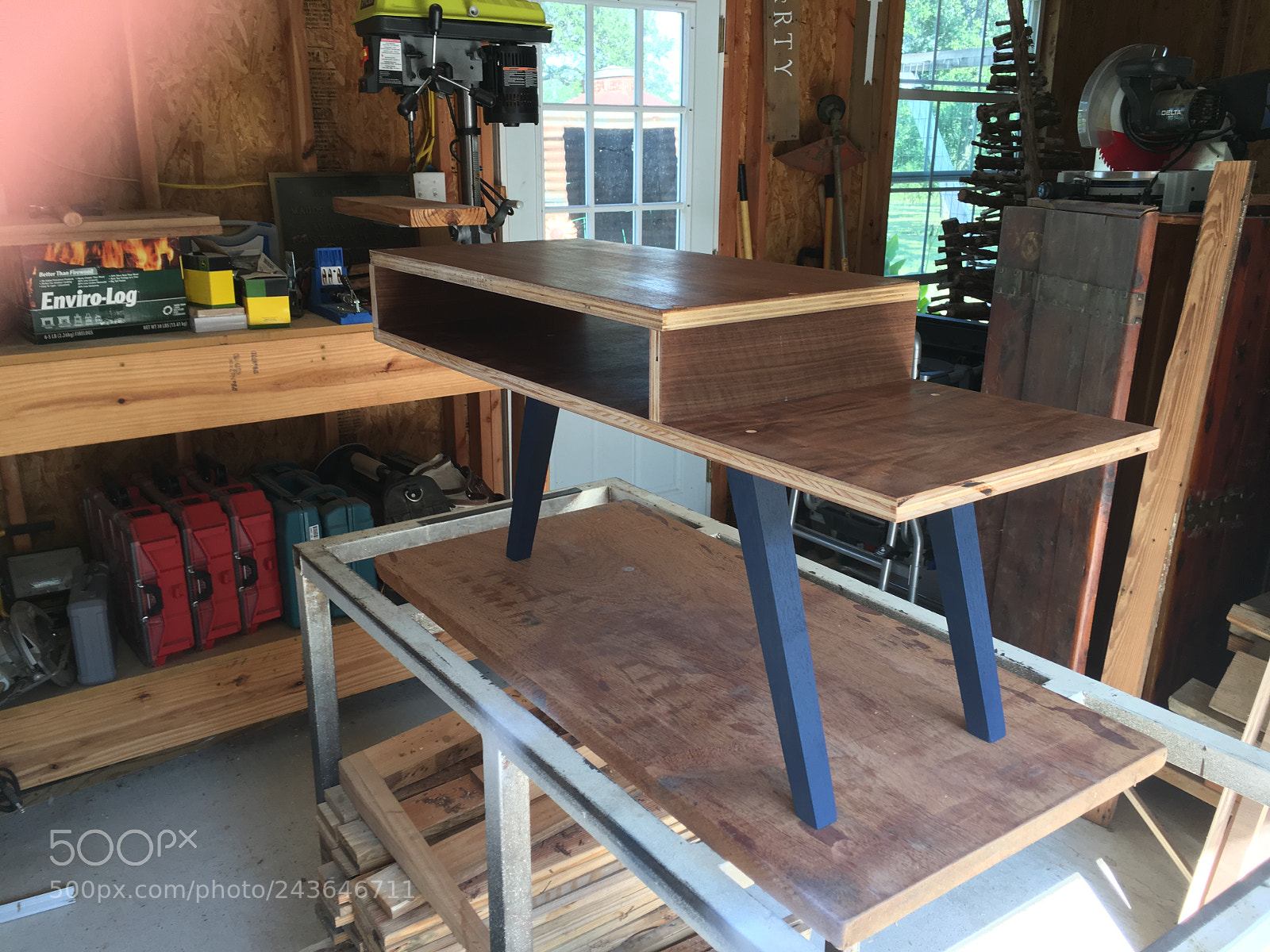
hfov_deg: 61.7
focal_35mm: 29
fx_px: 1064
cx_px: 635
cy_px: 476
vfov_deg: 48.2
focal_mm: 4.15
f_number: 2.2
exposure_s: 1/60
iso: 25
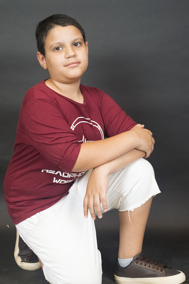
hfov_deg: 23.5
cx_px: 86
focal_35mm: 58
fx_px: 454
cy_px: 151
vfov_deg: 34.8
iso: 3200
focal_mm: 35
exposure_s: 1/100
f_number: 5
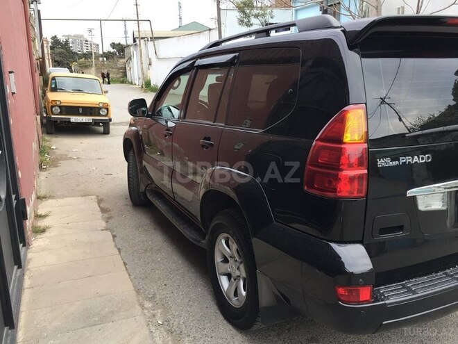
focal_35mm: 29
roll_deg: +0.5
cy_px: 172
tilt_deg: -12.9
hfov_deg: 61.7
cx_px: 229
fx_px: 384
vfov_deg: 48.2
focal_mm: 4.15
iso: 32
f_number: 2.2
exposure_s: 1/33
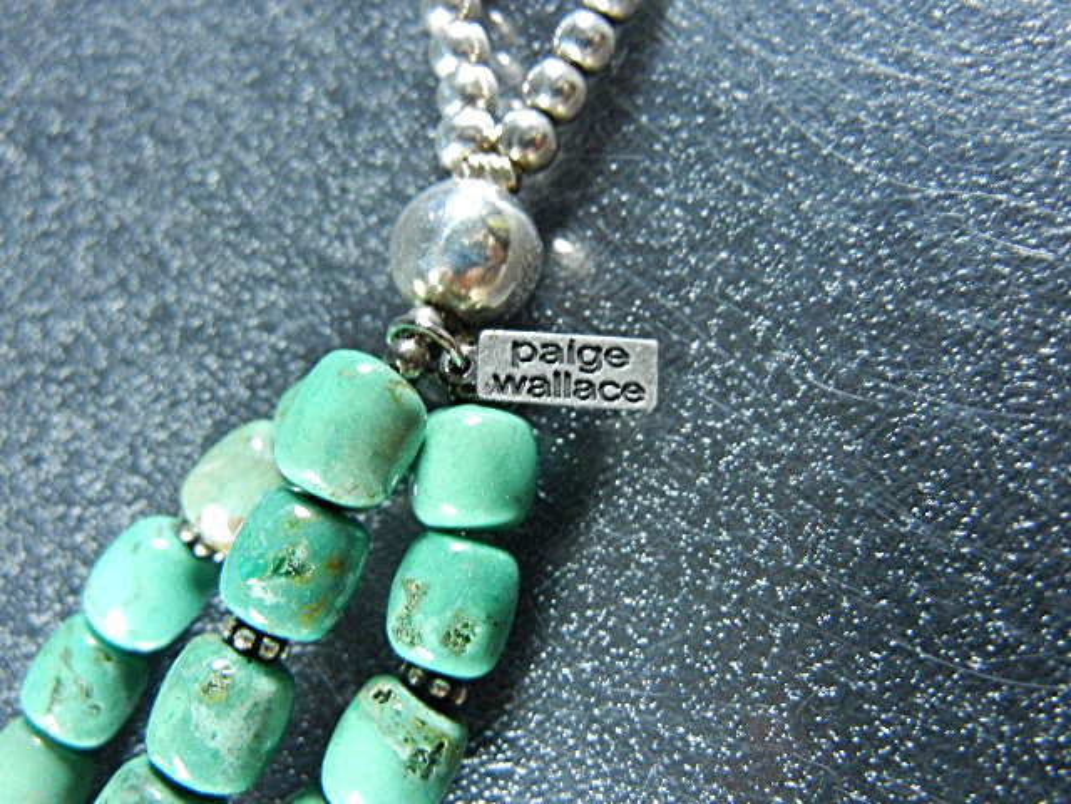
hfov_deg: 47.9
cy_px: 402
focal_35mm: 39
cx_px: 536
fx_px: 1207
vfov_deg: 36.8
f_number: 3.7
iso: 400
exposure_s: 1/13.1
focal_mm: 7.1
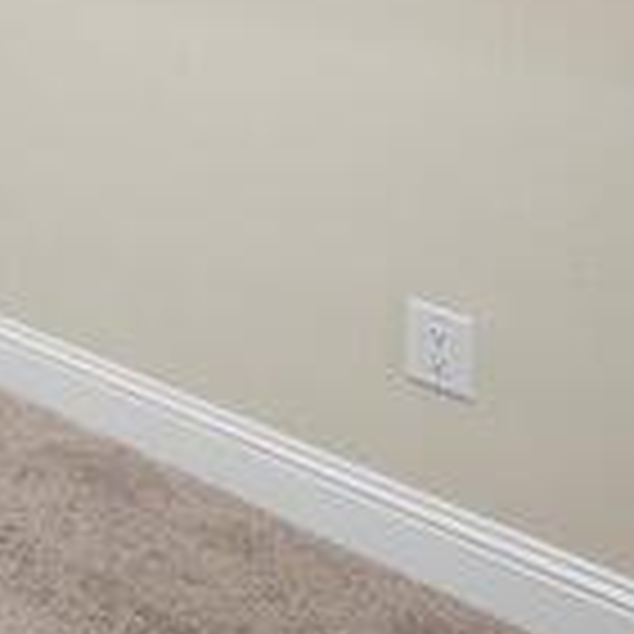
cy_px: -261
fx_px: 1119
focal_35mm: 54
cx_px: -513
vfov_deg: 25.5
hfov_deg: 21.1
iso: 1600
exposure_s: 1/8
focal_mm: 14
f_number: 8
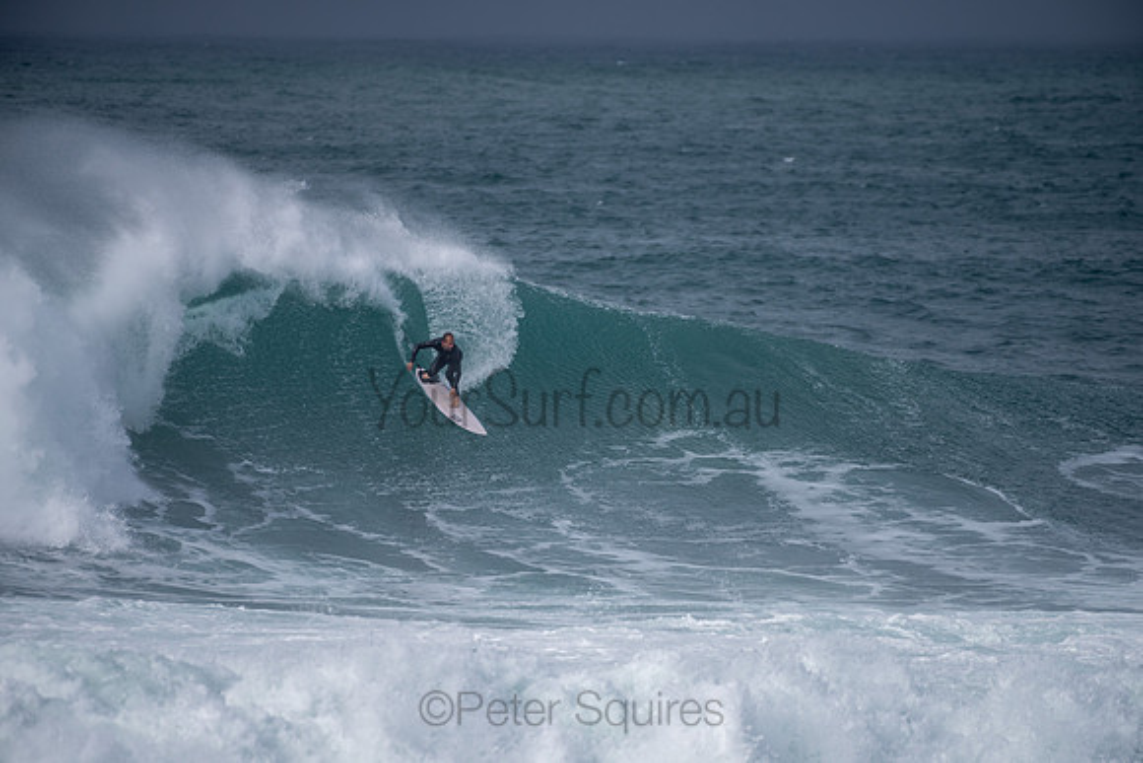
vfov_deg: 2.6
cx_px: 572
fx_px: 17103
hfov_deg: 3.8
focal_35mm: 539
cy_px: 382
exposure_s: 1/1000
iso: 80
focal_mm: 500
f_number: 5.6
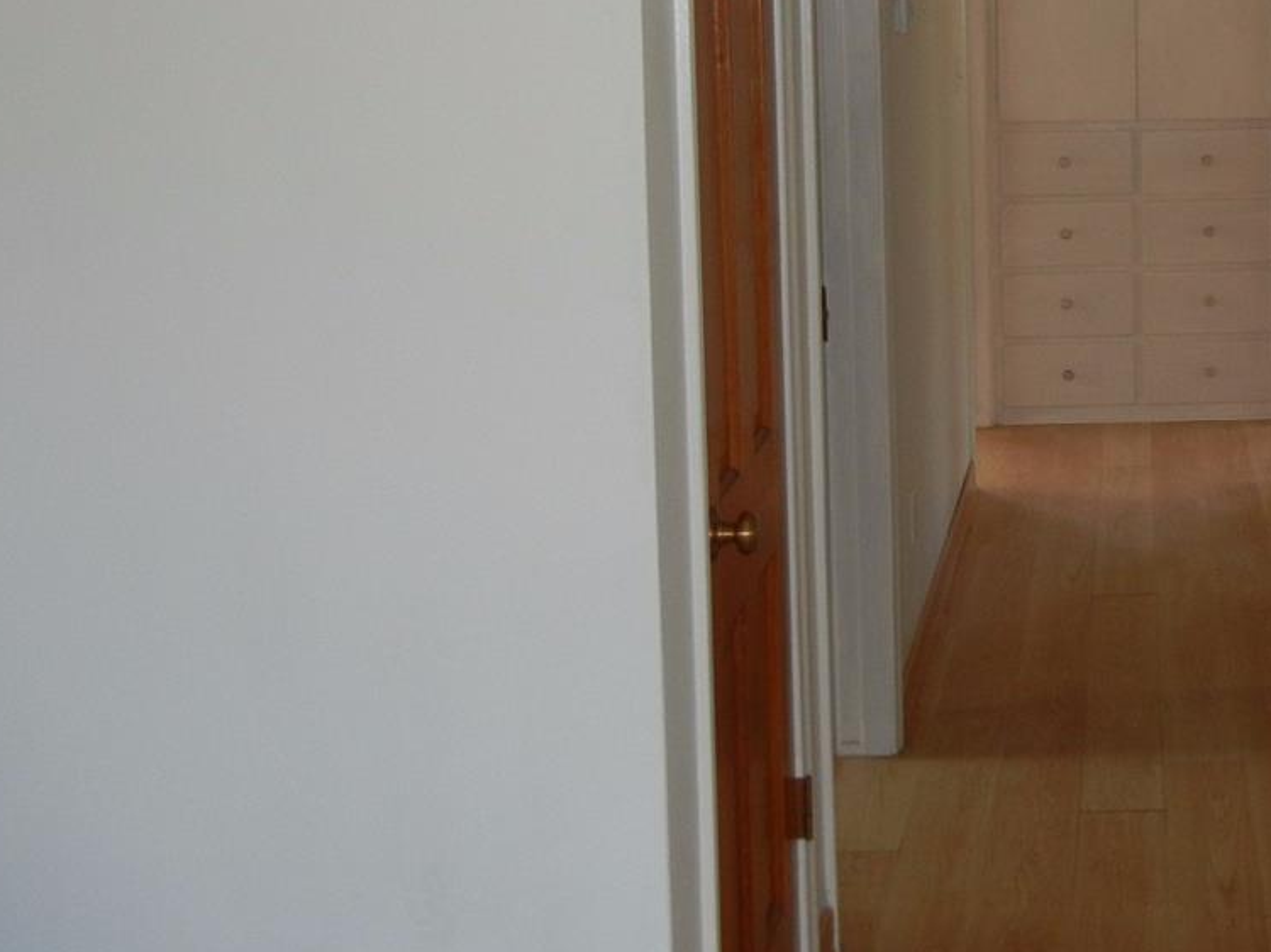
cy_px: 161
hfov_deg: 30.5
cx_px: 1193
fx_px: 2202
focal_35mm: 60
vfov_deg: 23.9
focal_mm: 5.4
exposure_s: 1/30
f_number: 3.5
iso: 200
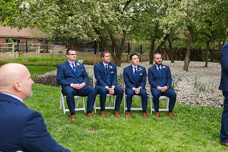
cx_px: 133
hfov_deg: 44.4
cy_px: 84
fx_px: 279
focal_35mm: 44
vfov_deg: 30.5
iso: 320
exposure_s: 1/800
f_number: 3.2
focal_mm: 35
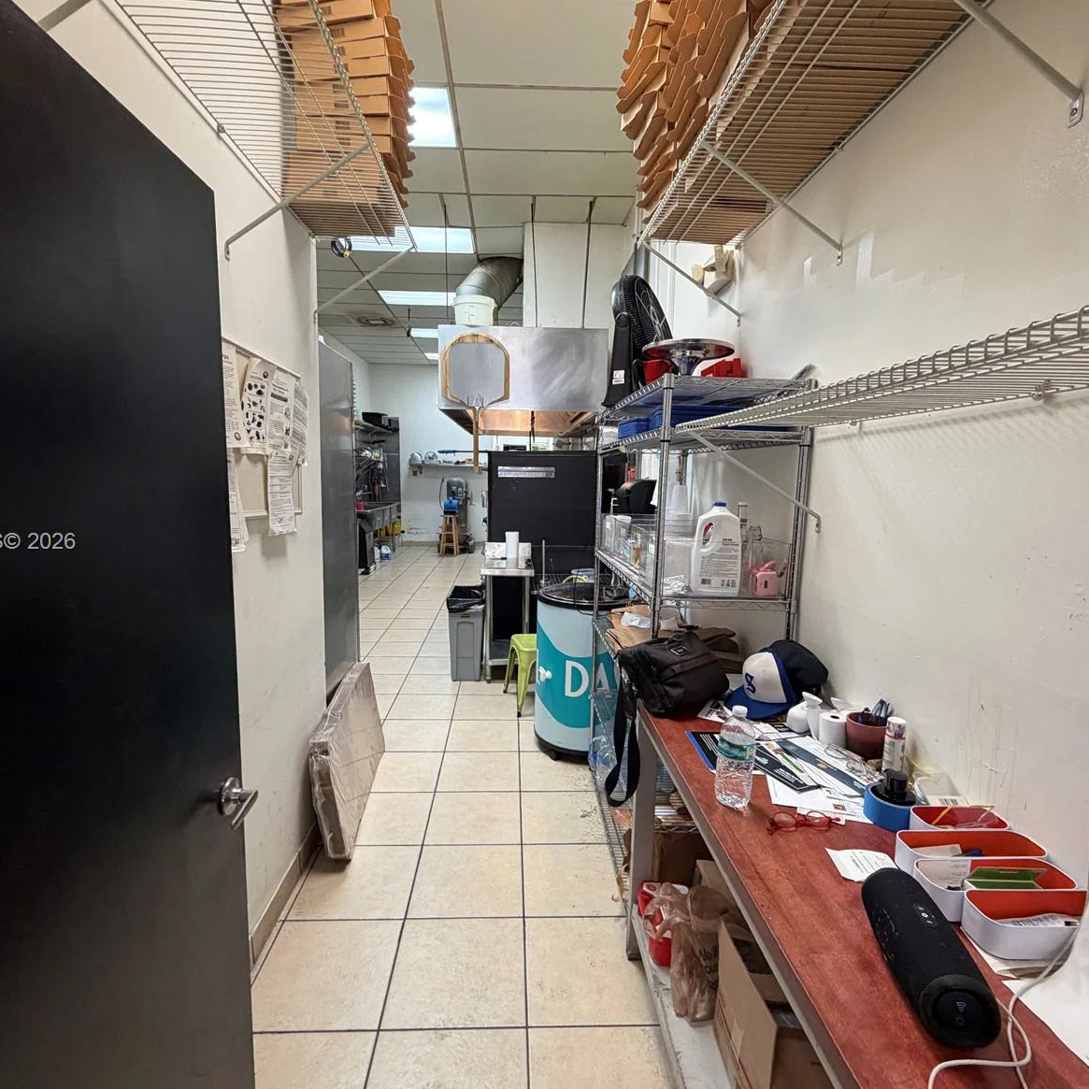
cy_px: 543
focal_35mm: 17
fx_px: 605
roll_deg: +0.1
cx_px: 533
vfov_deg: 84.0
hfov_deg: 84.0
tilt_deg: -5.7
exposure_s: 1/60
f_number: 2.2
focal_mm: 2.22
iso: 250
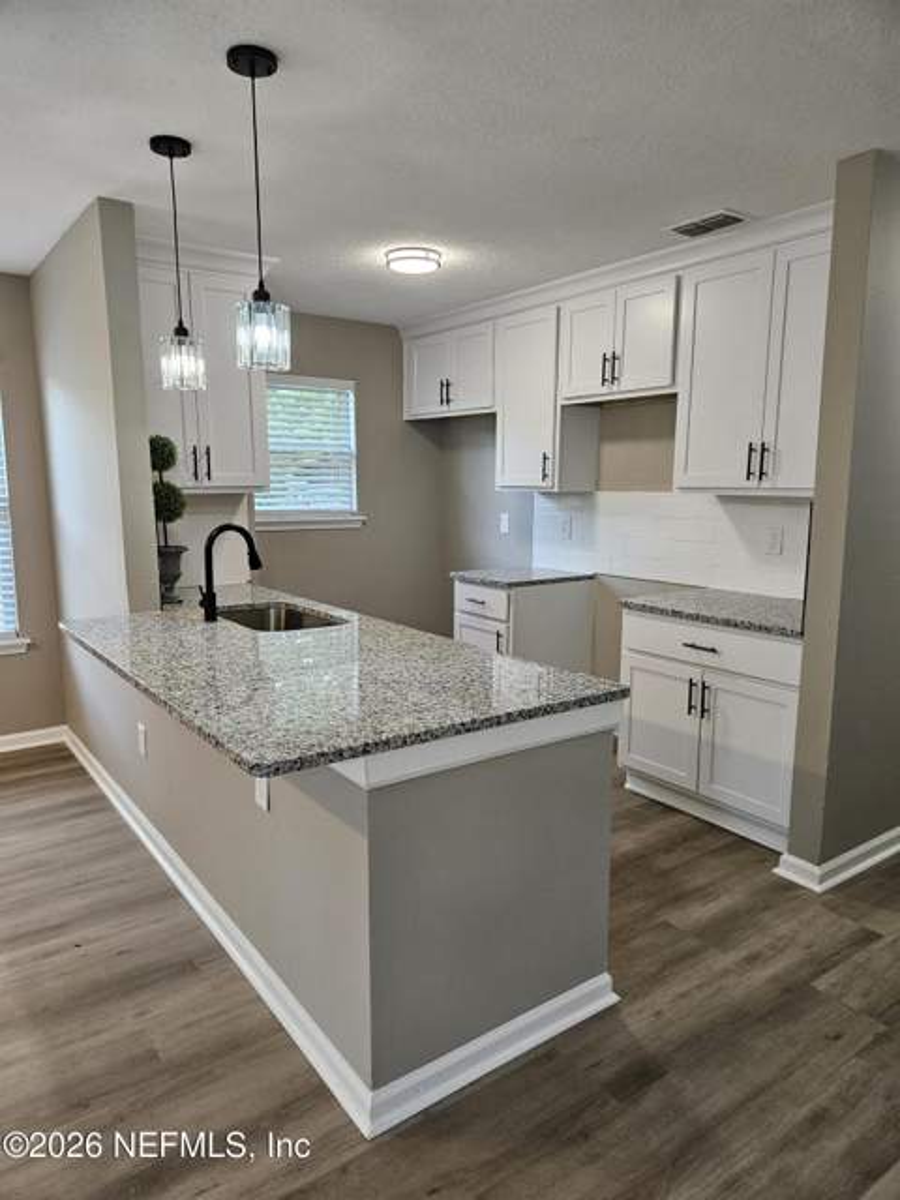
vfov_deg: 73.9
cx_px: 450
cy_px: 600
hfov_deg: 58.9
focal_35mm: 23
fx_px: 797
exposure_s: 1/120
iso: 200
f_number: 1.8
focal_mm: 5.4
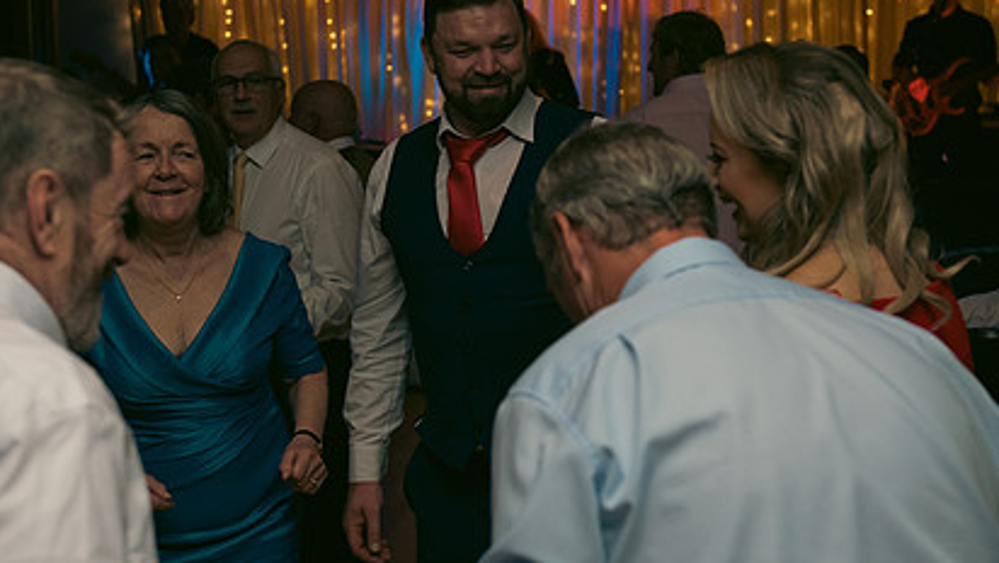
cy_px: 181
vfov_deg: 20.3
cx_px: 497
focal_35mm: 59
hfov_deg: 35.4
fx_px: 1563
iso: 500
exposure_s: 1/160
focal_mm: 40
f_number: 3.5
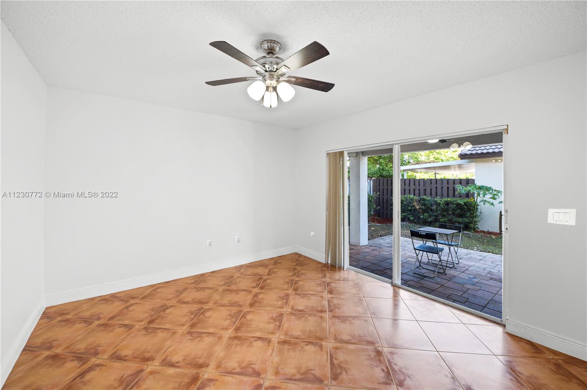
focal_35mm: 14
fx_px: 228
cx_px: 294
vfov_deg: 81.1
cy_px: 195
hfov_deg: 104.3
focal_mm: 14
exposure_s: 1/5
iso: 100
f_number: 7.1
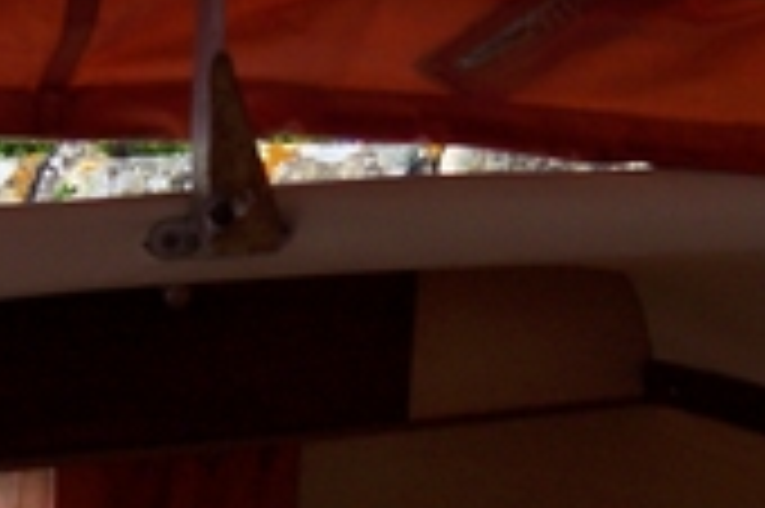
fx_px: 2654
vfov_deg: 10.9
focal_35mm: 125
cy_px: 319
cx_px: 450
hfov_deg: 16.4
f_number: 2.7
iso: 80
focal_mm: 5.6
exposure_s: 1/238
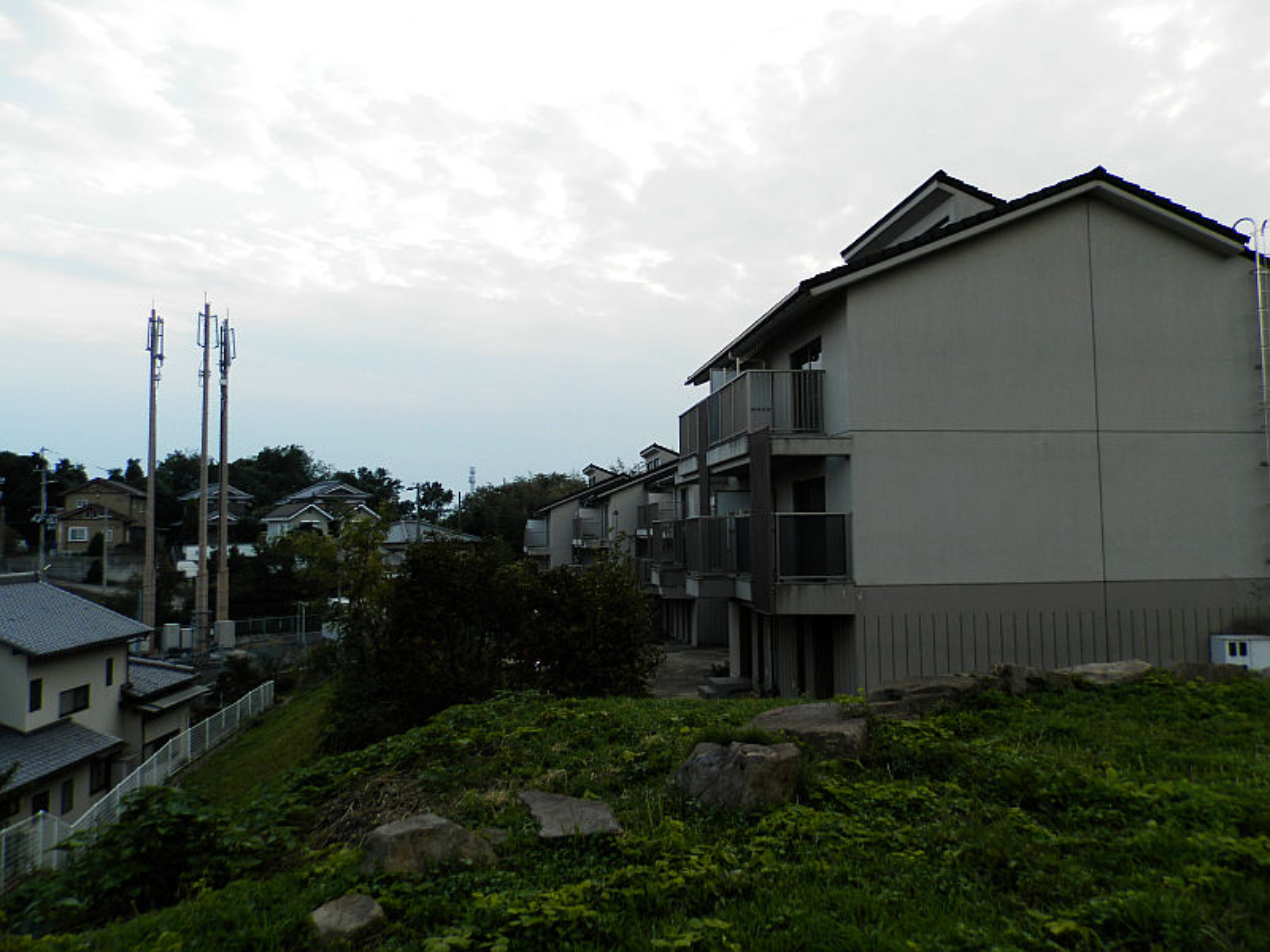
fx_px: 917
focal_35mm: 25
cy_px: 476
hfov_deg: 69.4
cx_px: 635
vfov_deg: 54.9
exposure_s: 1/40
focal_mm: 4.5
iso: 80
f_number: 8.7
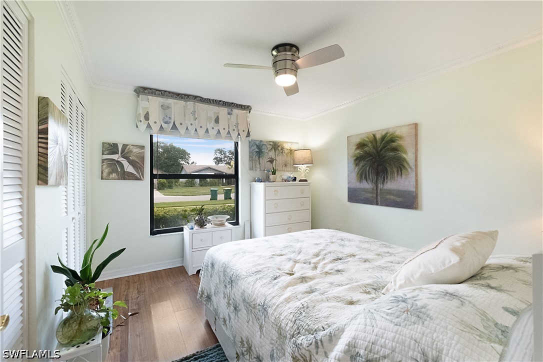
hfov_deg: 100.4
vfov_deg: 77.3
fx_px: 226
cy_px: 181
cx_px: 272
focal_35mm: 15
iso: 6400
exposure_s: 1/170
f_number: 5.6
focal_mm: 10
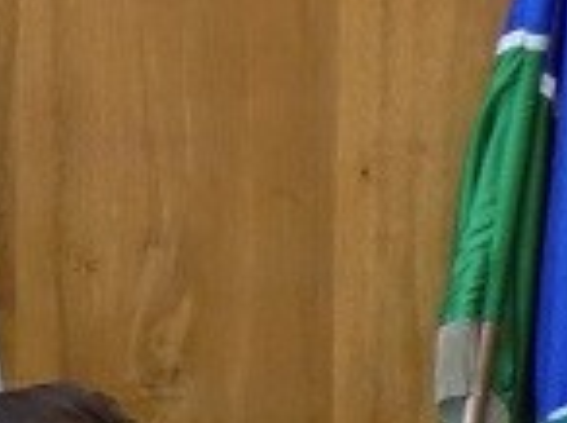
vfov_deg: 4.6
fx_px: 5249
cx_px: -594
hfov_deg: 6.0
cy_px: 559
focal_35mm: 321
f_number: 4.3
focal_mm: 13.9
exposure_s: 1/30
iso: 360
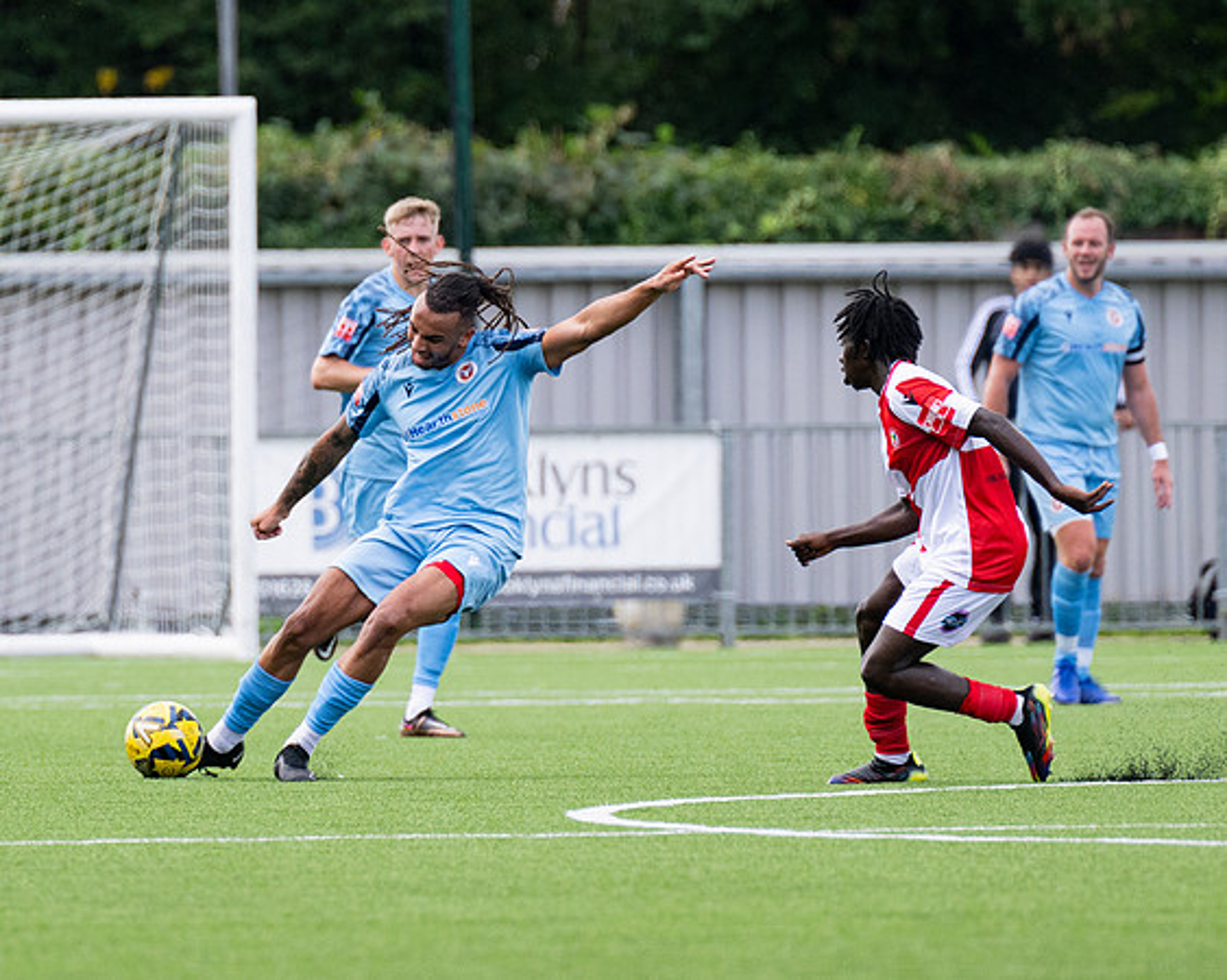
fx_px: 23261
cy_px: 580
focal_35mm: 641
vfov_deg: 2.4
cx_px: 493
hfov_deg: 3.0
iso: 400
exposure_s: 1/1250
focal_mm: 280
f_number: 4
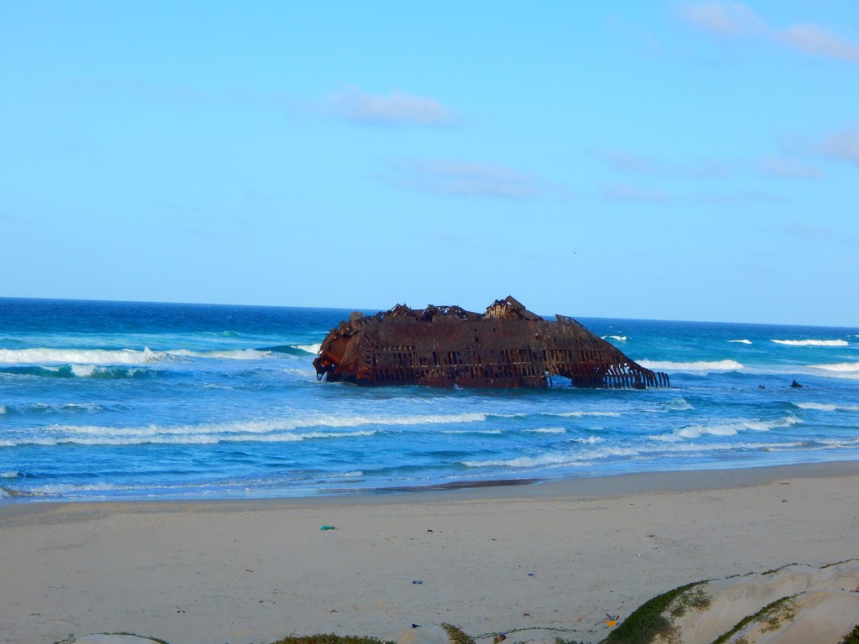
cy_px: 322
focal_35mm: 75
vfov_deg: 19.6
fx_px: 1861
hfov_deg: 26.0
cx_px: 430
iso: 125
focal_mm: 13.5
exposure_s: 1/1250
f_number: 4.2
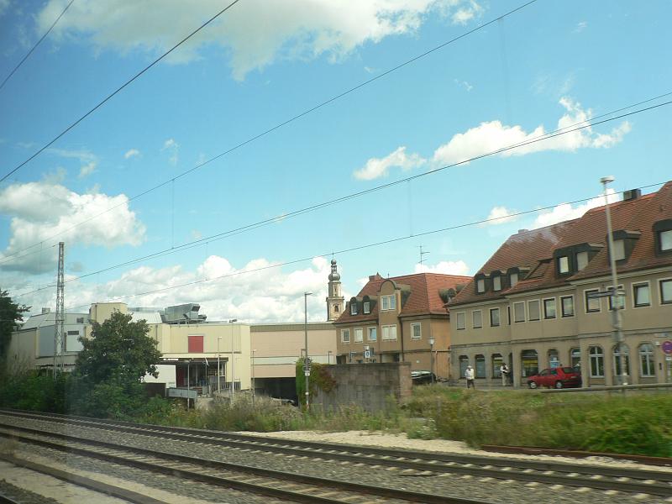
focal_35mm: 36
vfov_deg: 39.7
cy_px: 252
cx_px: 336
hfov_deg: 51.4
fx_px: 699
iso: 80
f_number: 4
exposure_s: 1/160
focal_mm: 6
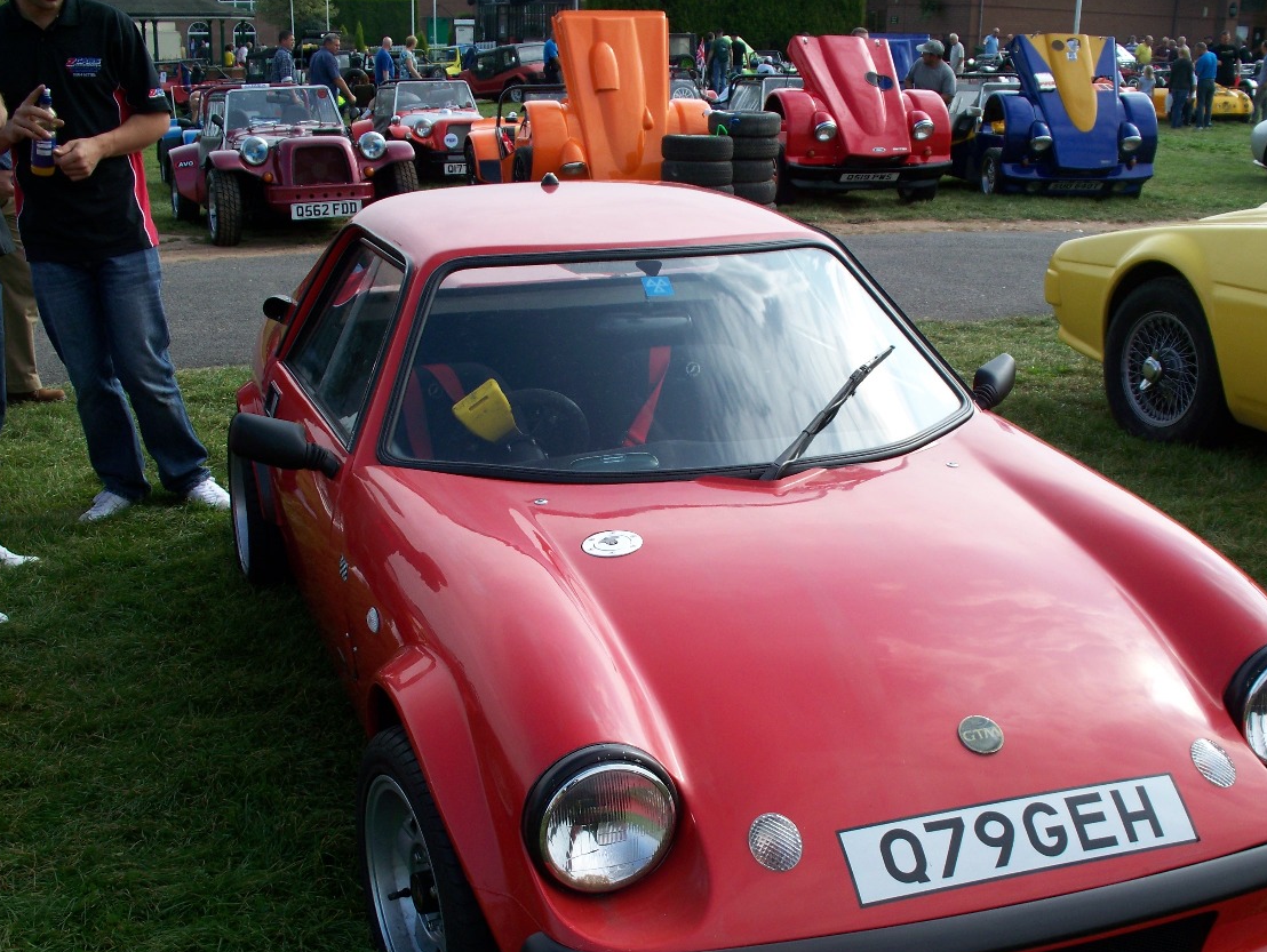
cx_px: 672
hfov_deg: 41.2
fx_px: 1685
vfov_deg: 31.4
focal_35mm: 46
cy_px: 606
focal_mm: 7.54
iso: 64
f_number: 2.8
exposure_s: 1/640
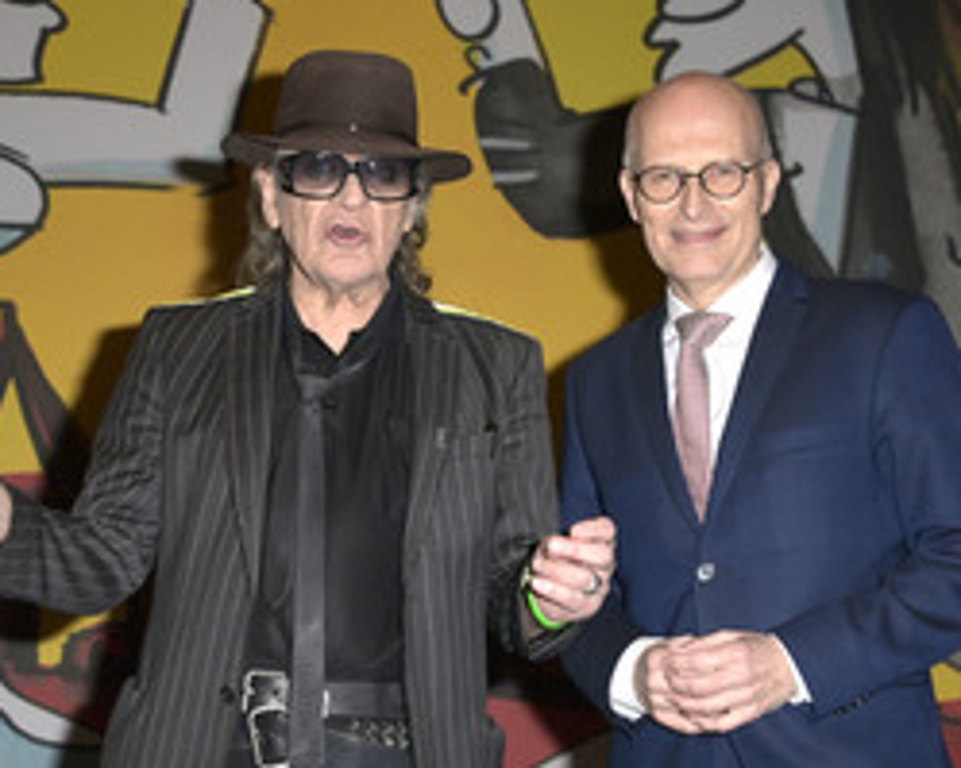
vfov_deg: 18.1
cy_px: 370
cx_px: 349
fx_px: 2417
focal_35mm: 85
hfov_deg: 22.4
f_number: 5.6
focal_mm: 50
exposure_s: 1/160
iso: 1000
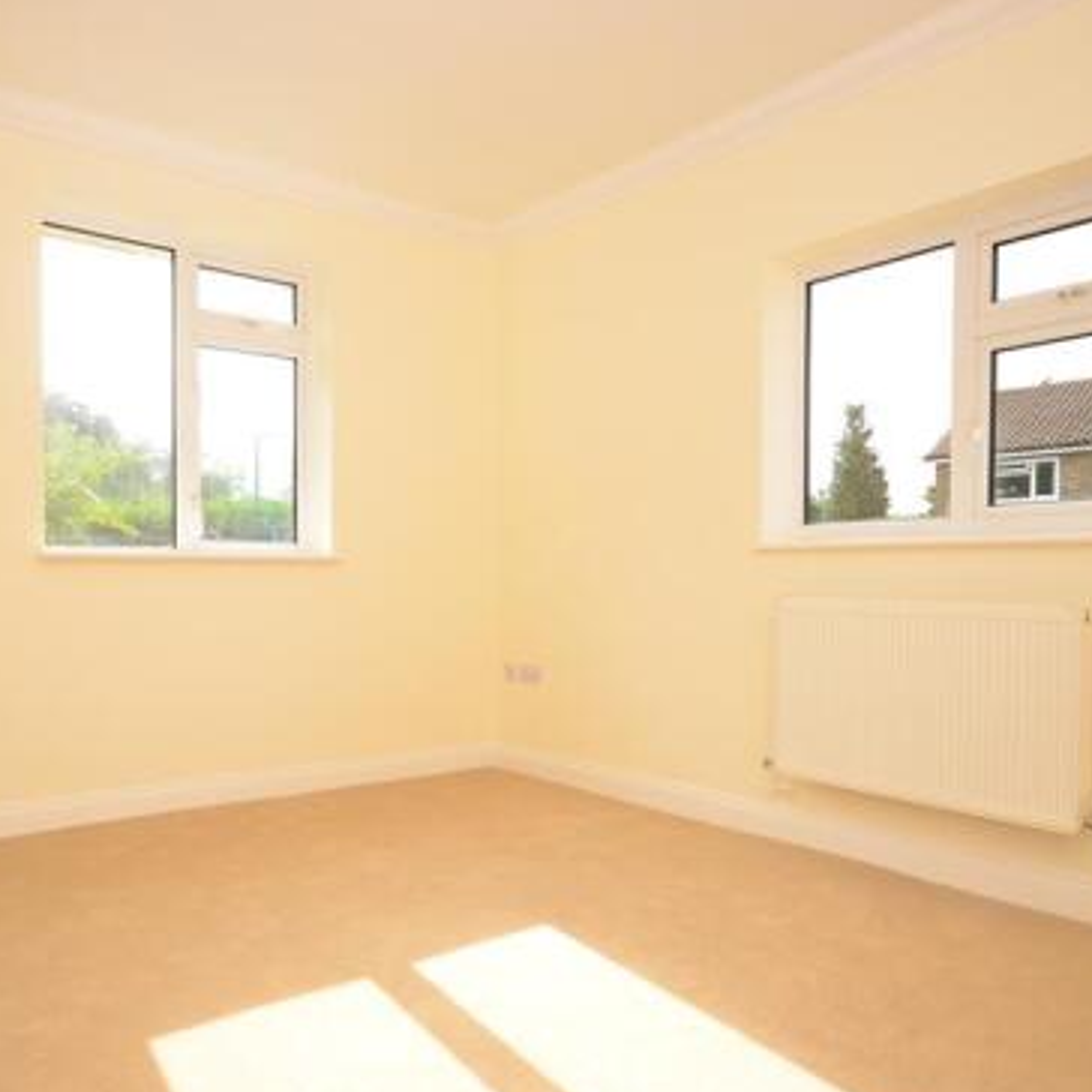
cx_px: 432
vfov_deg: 60.2
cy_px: 576
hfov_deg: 59.7
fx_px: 942
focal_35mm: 26
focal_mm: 11.5
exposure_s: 1/125
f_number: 5.6
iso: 200
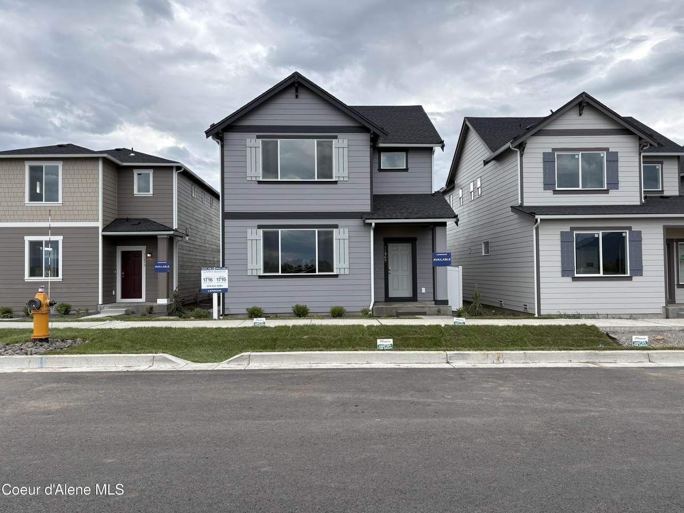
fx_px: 514
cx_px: 342
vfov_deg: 53.1
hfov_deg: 67.3
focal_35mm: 26
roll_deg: +0.2
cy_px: 256
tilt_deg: +2.1
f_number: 1.6
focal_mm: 5.96
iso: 50
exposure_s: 1/973
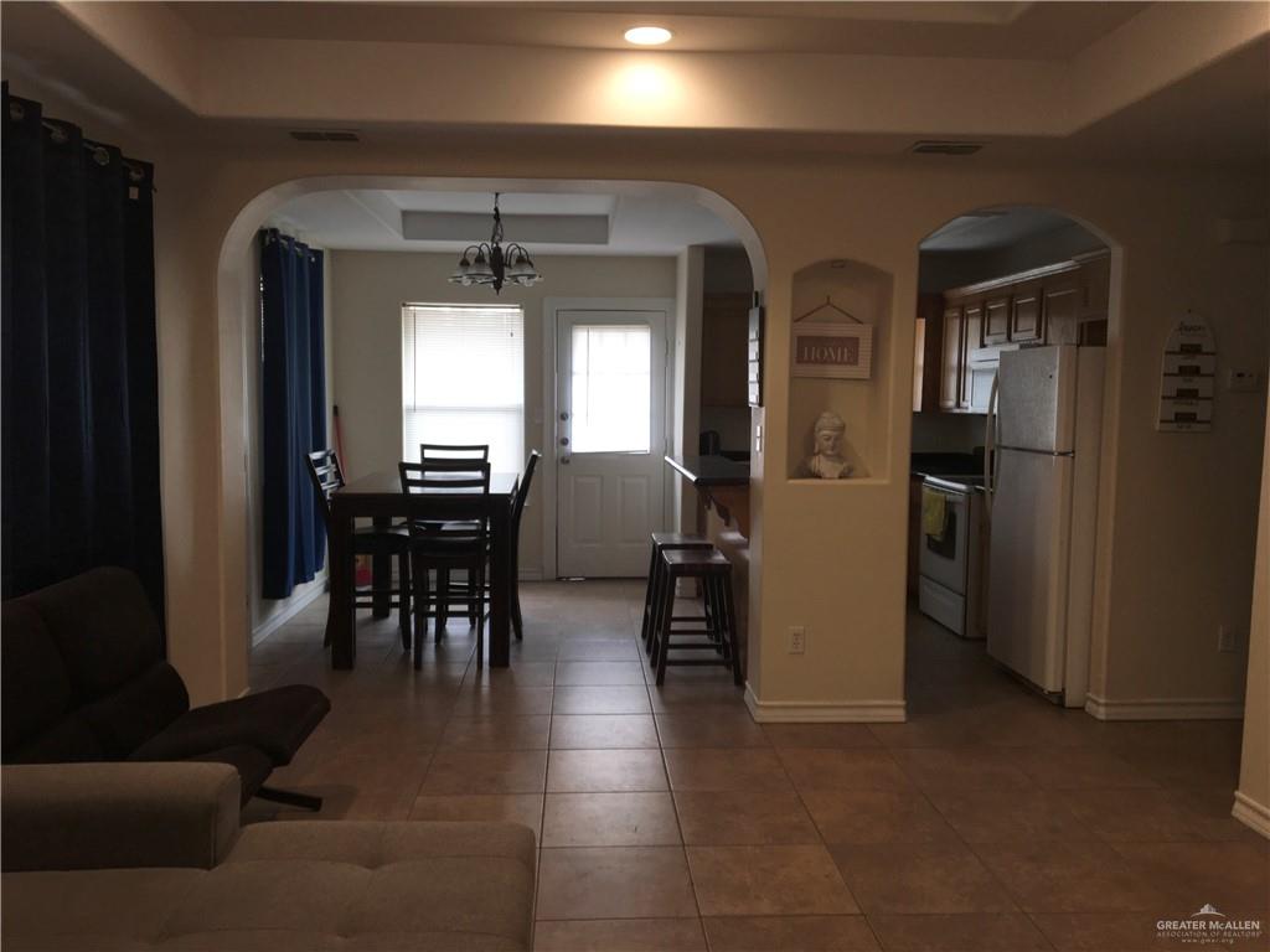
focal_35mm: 29
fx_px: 1064
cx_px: 635
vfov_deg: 48.2
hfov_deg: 61.7
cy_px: 476
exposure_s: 1/31
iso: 25
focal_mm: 4.15
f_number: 2.2
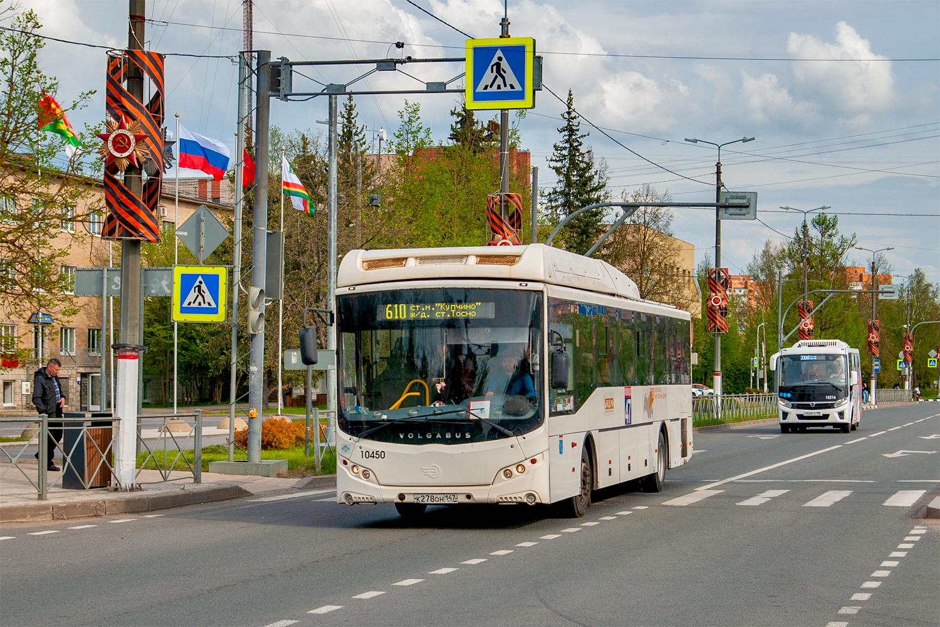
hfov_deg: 35.1
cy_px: 314
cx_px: 470
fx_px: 1488
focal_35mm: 57
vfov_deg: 23.8
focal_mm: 38
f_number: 5.6
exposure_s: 1/500
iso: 100
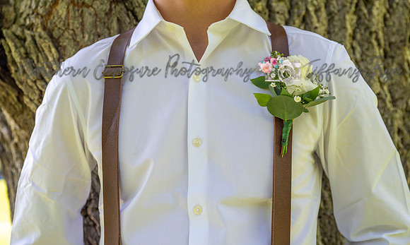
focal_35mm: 46
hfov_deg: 43.6
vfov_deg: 26.9
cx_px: 205
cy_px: 109
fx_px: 512
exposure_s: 1/250
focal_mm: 45
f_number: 4.5
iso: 200
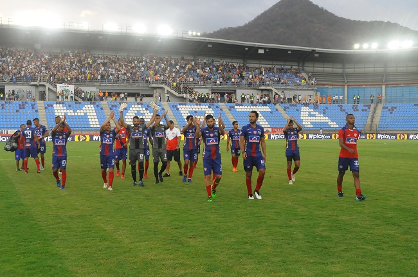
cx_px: 209
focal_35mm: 48
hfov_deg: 41.2
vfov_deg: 28.0
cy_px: 138
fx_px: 556
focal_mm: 32
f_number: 9
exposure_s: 1/200
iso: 1600
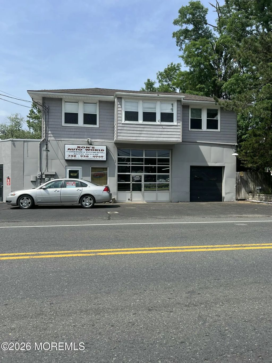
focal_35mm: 26
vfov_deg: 67.3
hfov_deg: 53.1
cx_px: 136
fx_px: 272
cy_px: 182
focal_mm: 5.7
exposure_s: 1/3831
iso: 50
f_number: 1.5
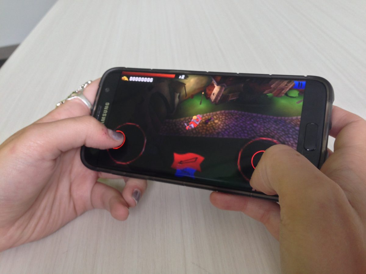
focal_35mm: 33
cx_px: 183
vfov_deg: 42.9
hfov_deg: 55.4
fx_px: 349
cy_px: 137
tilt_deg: -36.8
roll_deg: +9.9
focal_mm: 4.12
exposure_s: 1/20
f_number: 2.4
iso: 80
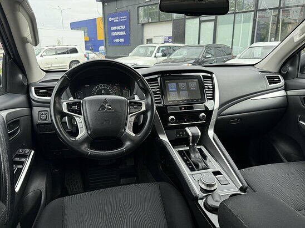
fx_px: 211
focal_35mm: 24
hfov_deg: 71.6
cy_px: 114
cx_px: 152
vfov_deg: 56.8
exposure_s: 1/772
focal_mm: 6.76
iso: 100
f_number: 1.78
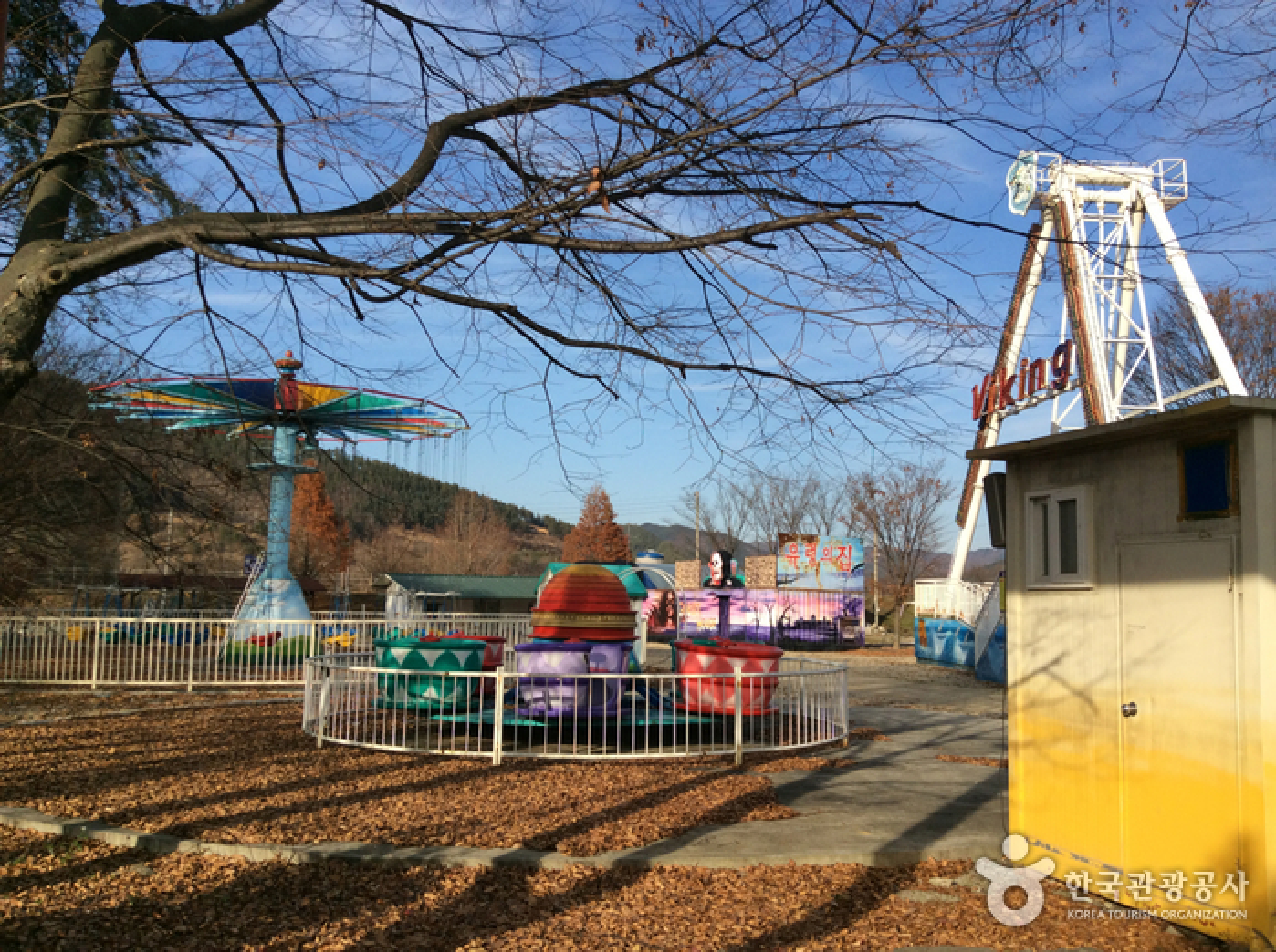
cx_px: 638
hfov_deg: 55.4
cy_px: 476
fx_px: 1215
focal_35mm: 33
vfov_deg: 42.8
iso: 32
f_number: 2.4
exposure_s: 1/1167
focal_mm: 3.3
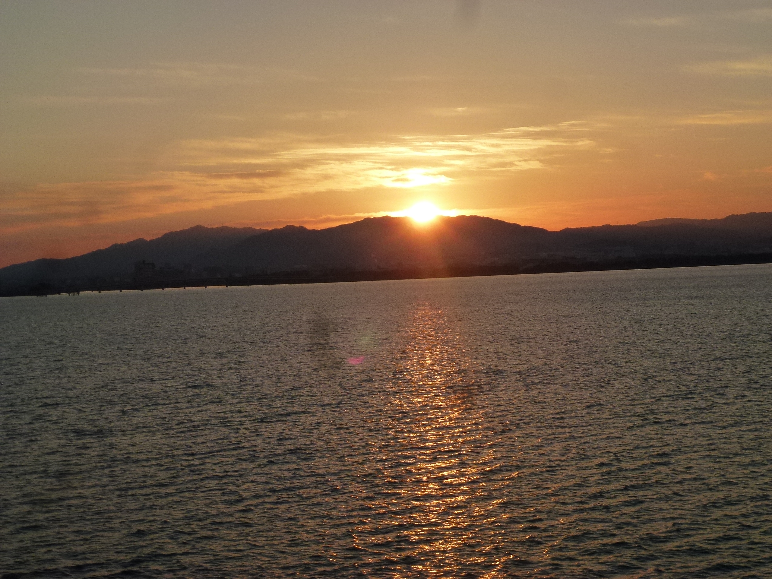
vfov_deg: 22.6
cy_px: 290
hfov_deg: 29.8
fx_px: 1450
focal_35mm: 65
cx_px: 386
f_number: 4.6
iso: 160
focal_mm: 11.7
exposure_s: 1/800
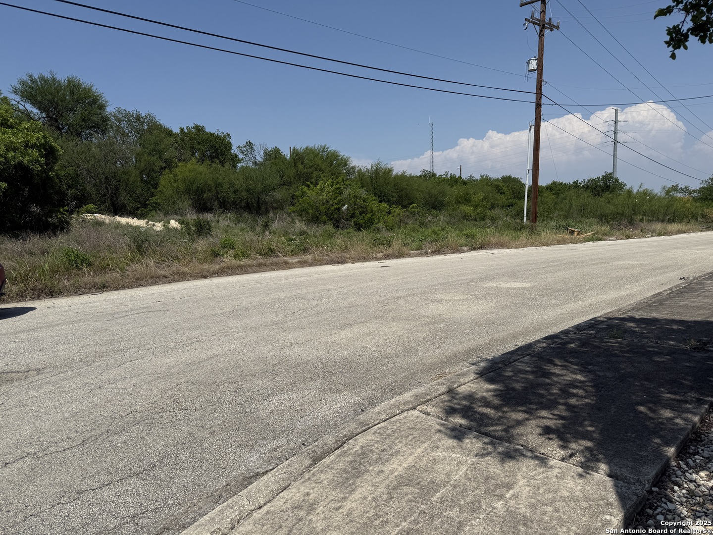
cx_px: 356
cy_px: 268
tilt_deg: -5.1
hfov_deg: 71.6
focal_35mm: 24
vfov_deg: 56.8
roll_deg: +1.4
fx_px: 494
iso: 80
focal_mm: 6.76
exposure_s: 1/9091
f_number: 1.78
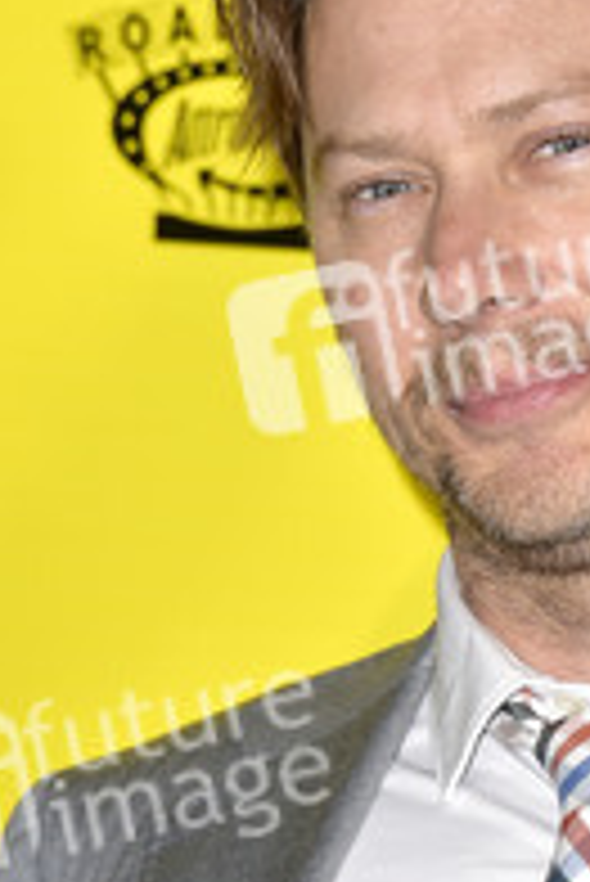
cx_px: 592
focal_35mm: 276
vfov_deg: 7.5
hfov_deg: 5.0
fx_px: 6773
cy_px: 554
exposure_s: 1/250
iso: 250
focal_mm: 135
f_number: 6.3
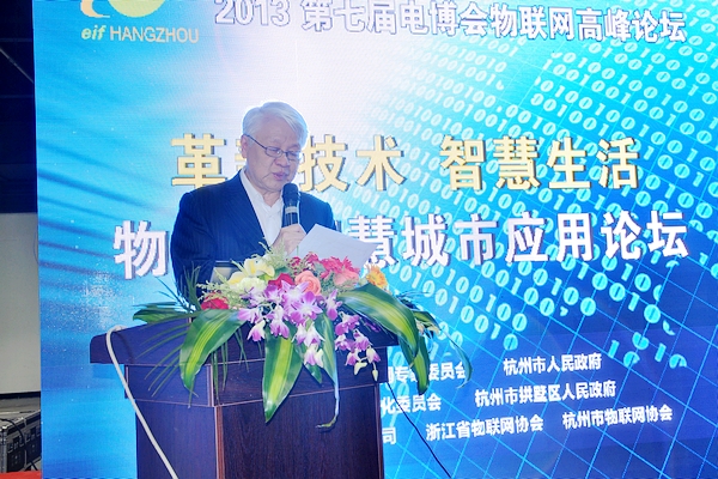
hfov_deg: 49.6
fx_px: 778
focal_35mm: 39
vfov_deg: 34.2
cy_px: 240
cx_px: 359
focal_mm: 26
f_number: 5.6
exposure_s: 1/30
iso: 200
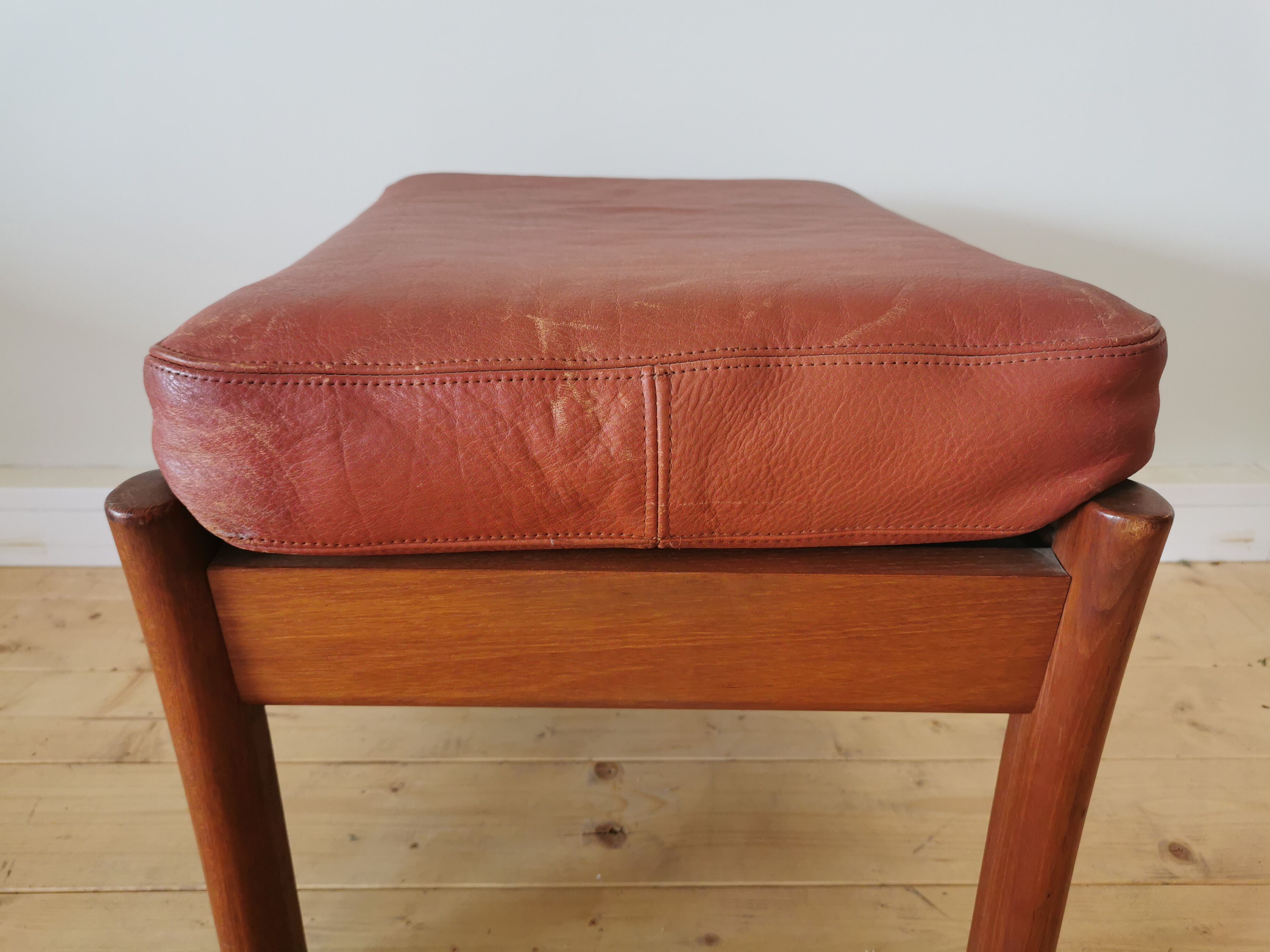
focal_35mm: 27
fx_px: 991
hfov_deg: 65.3
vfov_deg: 51.4
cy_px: 476
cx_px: 635
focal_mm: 5.58
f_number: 1.8
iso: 125
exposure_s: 1/100
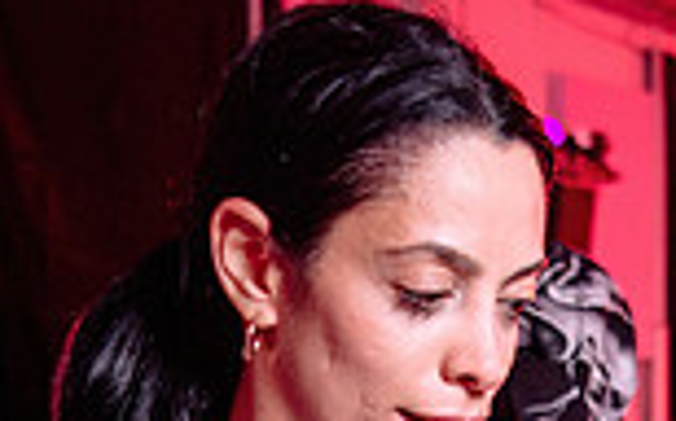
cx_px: 689
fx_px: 2541
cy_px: 704
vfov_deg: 9.1
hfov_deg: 14.9
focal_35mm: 138
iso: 800
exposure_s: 1/80
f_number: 3.2
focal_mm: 32
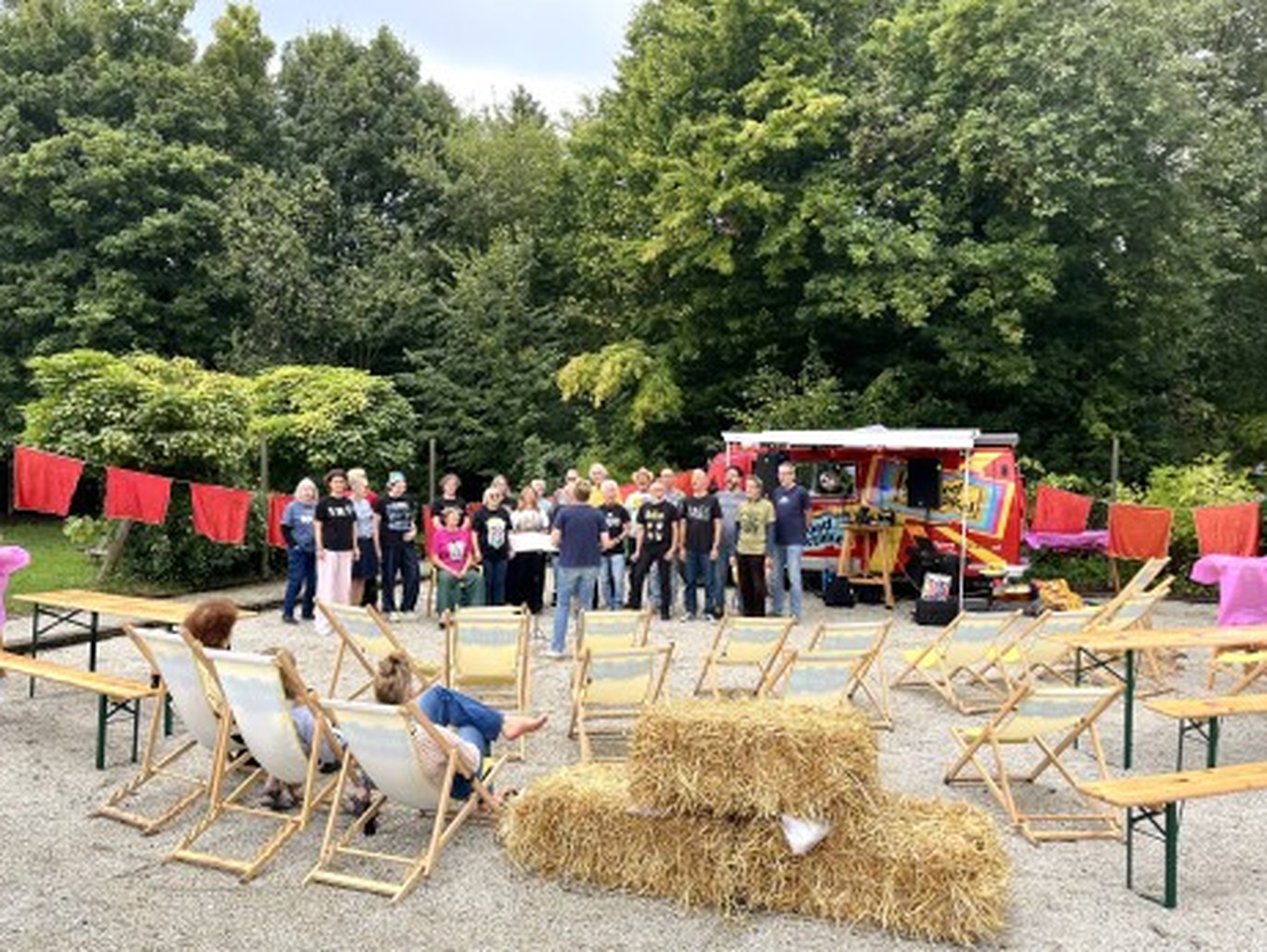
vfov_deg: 51.4
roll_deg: -0.2
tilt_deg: -0.9
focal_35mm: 27
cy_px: 469
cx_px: 625
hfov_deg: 65.3
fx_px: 989
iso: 50
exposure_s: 1/621
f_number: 1.6
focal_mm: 5.1
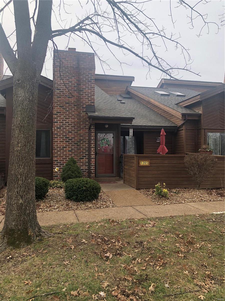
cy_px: 150
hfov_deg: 49.7
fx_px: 243
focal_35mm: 28
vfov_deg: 63.4
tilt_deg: +0.8
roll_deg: -0.4
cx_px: 112
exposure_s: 1/762
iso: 20
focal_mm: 3.99
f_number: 1.8
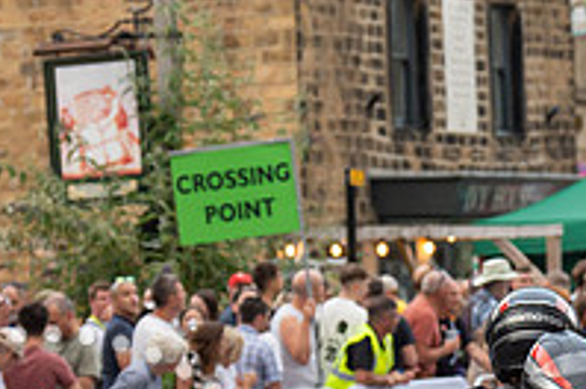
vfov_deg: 5.2
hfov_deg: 7.9
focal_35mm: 260
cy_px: 452
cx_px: 509
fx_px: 4225
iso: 800
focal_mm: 89
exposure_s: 1/800
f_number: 4
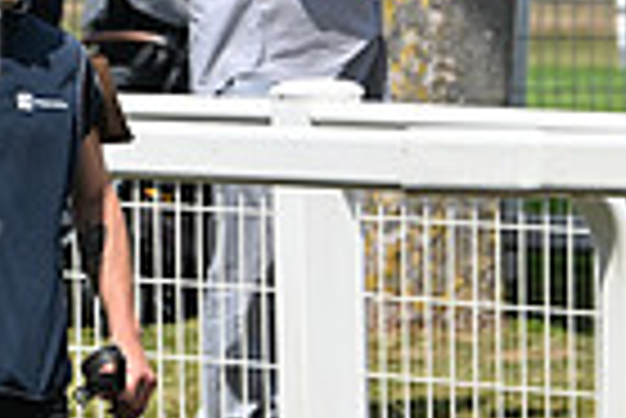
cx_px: -572
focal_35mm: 425
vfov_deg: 3.2
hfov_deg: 4.8
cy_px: 47
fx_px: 7398
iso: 400
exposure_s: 1/3200
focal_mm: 102
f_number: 5.6
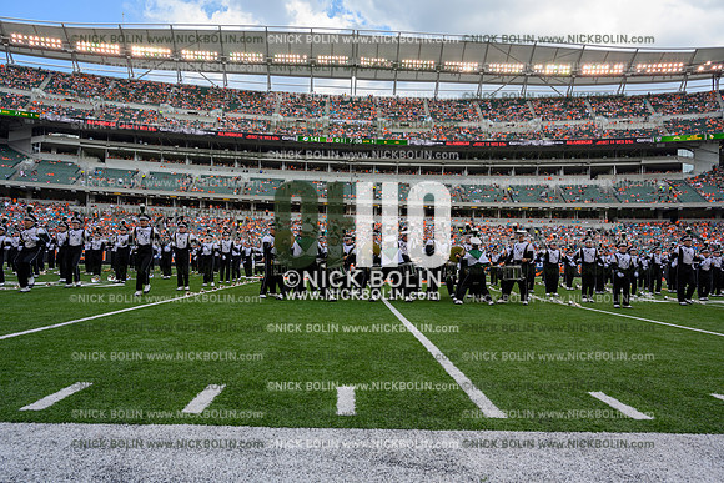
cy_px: 242
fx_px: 483
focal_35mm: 24
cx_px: 362
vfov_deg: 53.2
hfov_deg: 73.7
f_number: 7.1
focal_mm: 24
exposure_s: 1/100
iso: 80
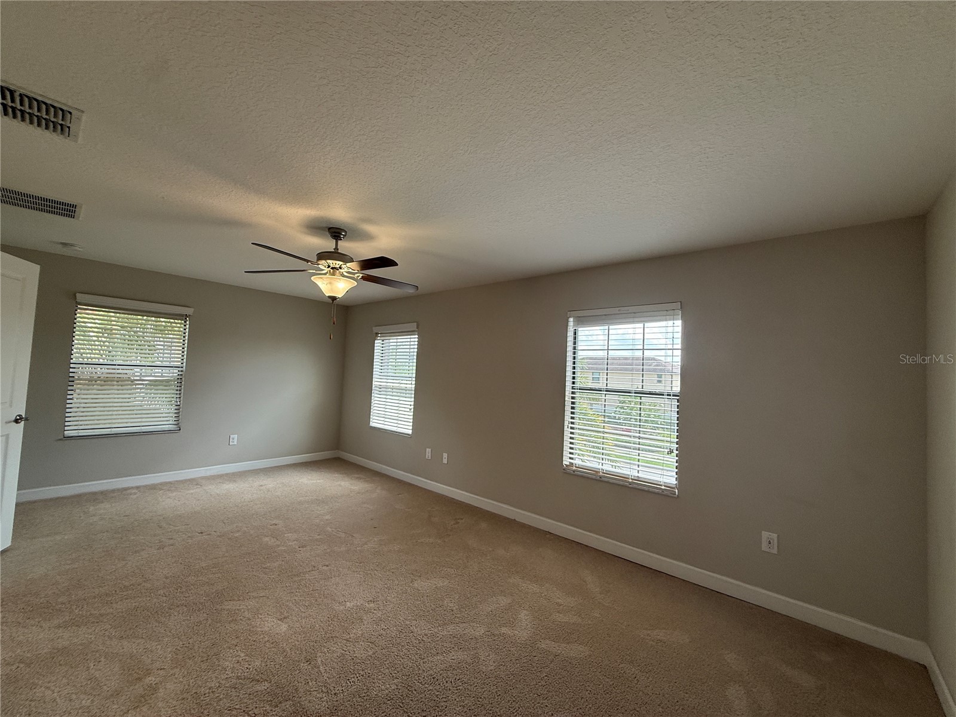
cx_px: 478
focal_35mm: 14
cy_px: 358
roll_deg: -3.1
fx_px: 387
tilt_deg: +3.1
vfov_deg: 85.7
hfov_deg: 102.1
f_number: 2.2
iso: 64
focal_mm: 2.22
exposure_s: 1/128
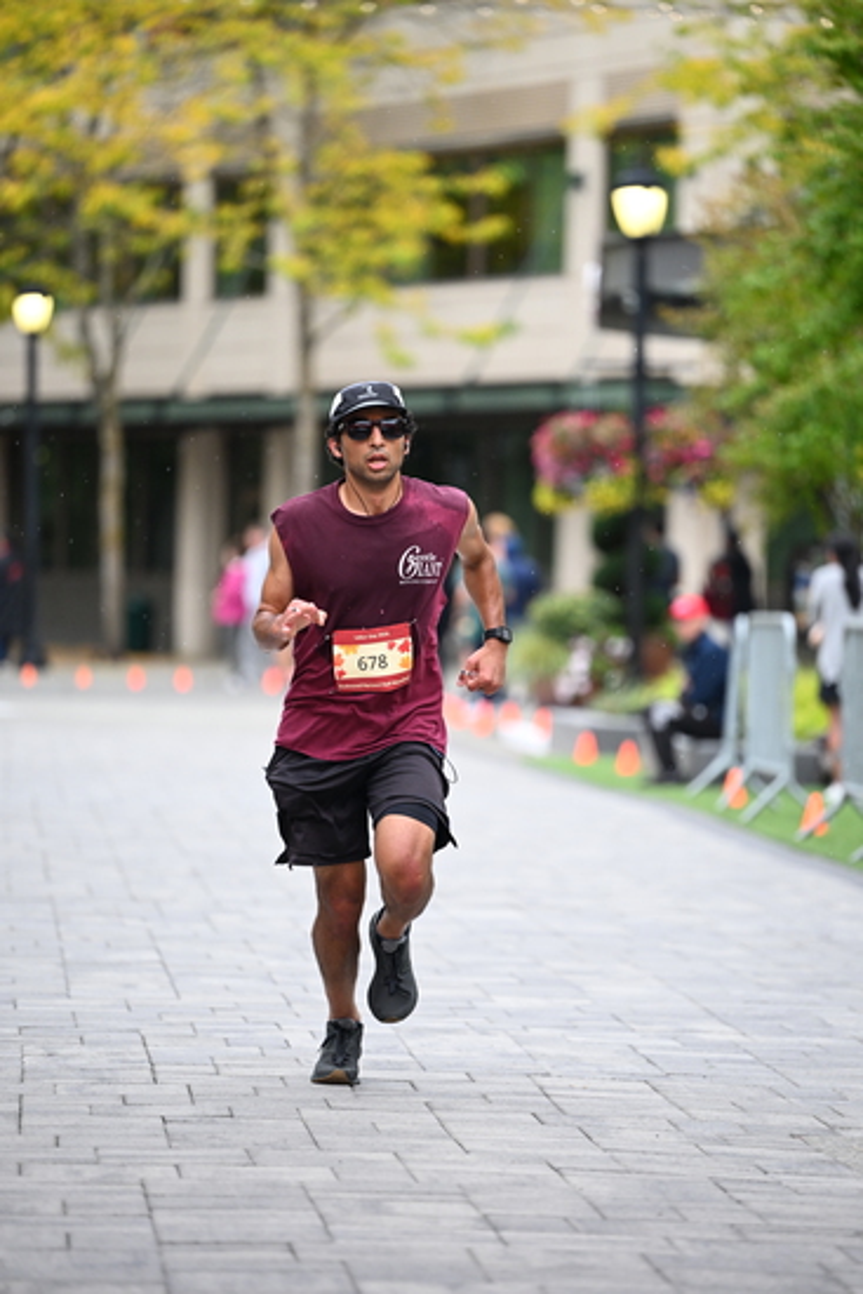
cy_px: 647
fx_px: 6468
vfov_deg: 11.4
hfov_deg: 7.6
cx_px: 432
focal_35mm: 180
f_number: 2.8
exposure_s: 1/1250
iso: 1250
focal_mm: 180
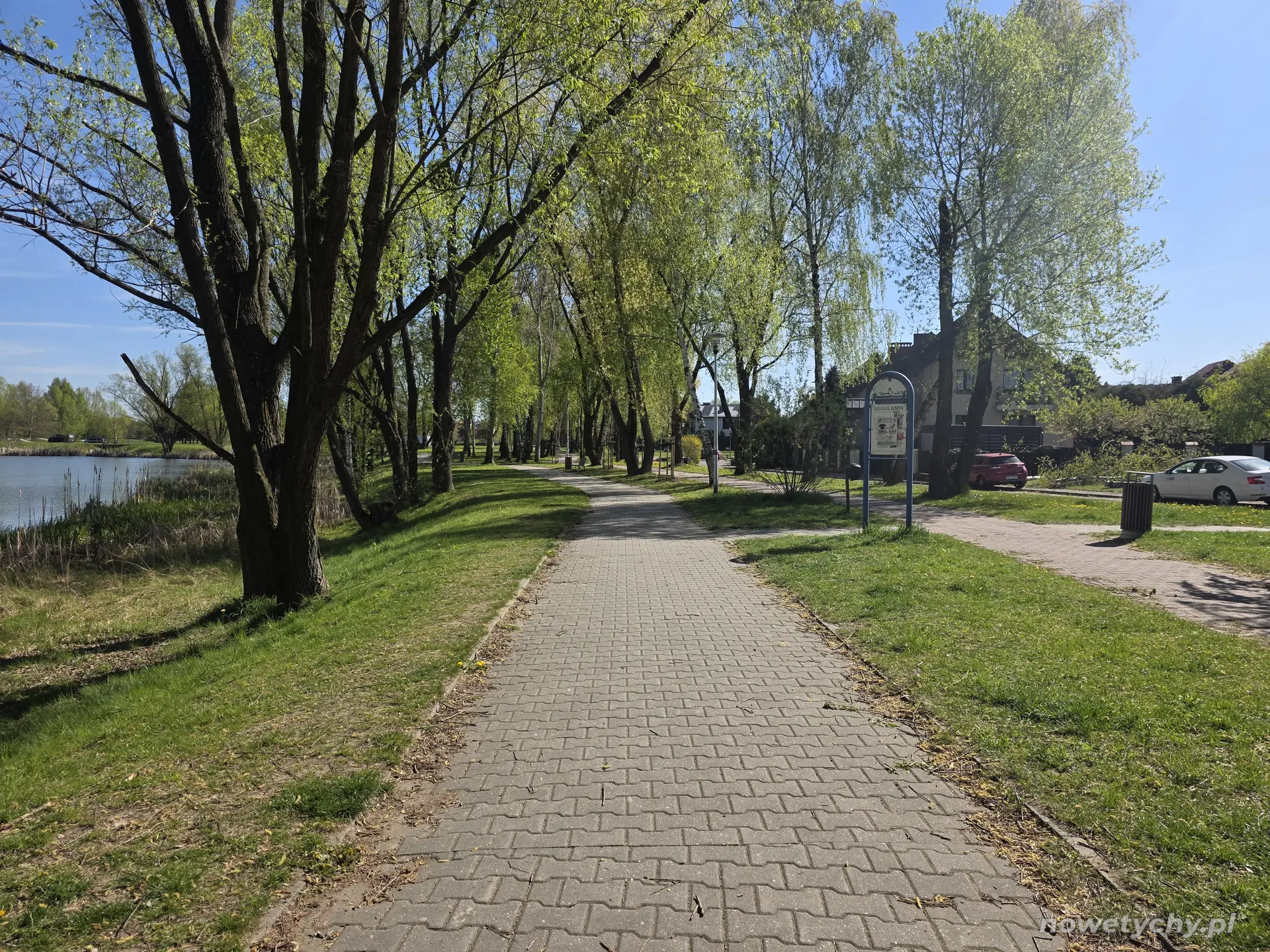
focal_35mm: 23
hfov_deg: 73.9
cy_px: 476
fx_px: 844
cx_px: 635
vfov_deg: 58.9
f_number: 1.7
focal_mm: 6.3
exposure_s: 1/4889
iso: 80
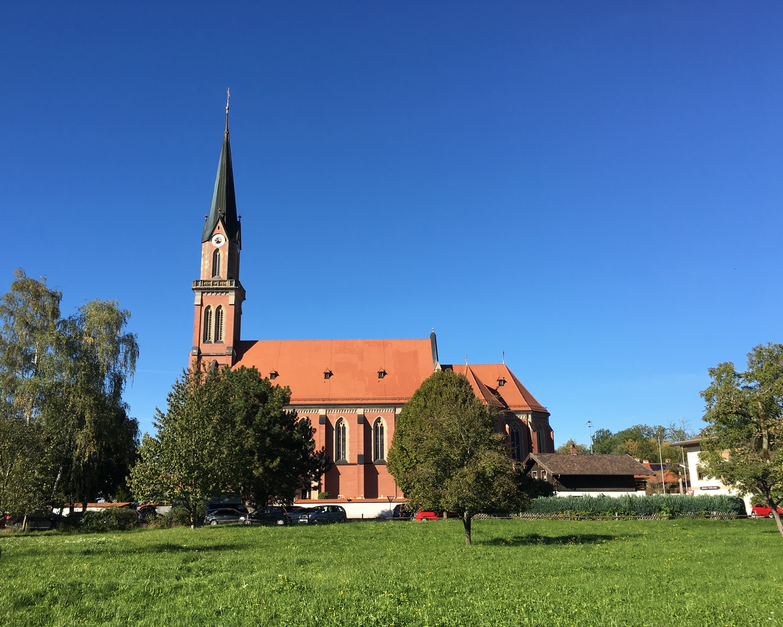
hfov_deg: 57.2
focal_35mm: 31
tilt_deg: +14.3
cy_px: 320
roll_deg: +0.4
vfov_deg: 47.1
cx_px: 374
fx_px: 718
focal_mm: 4.15
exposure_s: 1/1183
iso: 25
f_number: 2.2
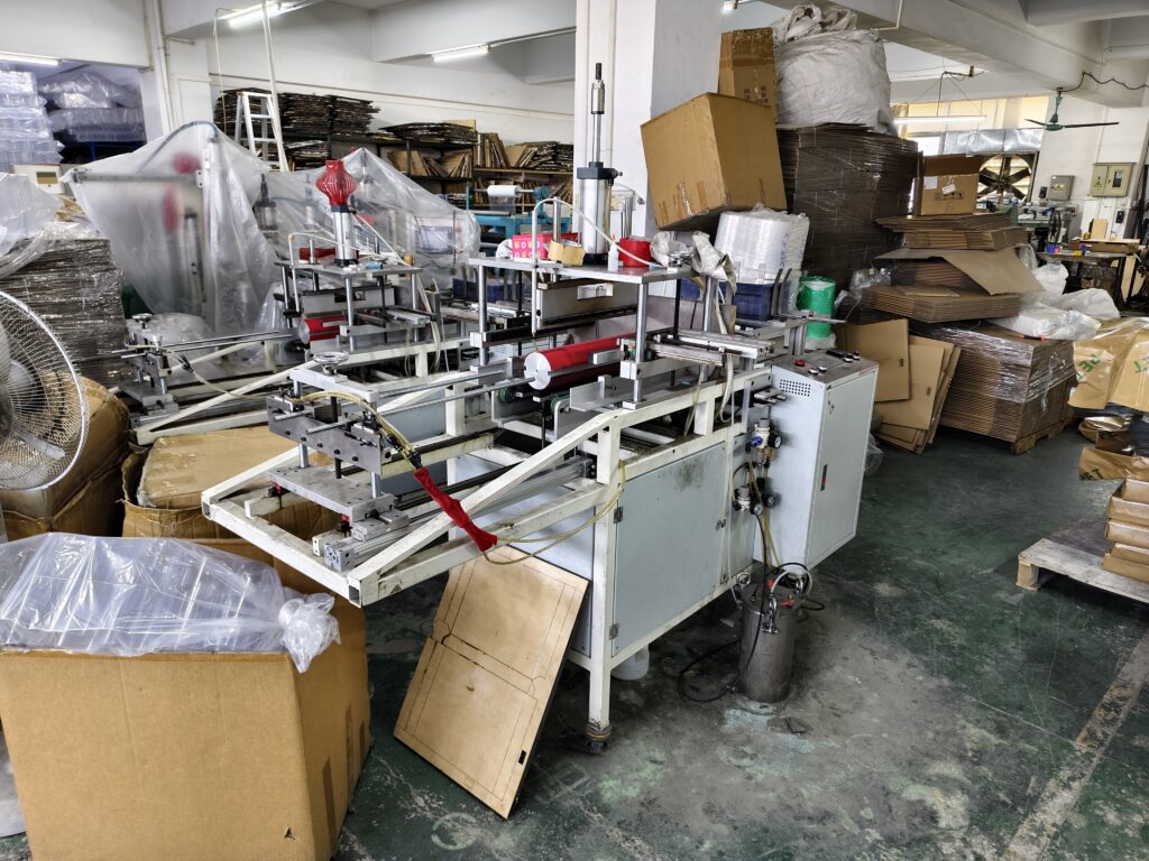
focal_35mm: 23
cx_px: 574
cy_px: 430
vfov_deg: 58.9
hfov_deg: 73.9
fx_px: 763
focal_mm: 5.56
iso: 416
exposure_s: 1/50
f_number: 1.88
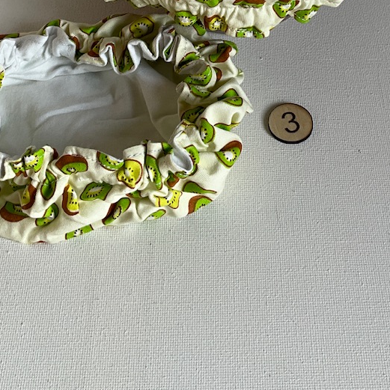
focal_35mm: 63
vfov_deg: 24.9
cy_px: -67
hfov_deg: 27.3
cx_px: 191
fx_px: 803
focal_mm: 3
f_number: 1.8
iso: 20
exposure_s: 1/148
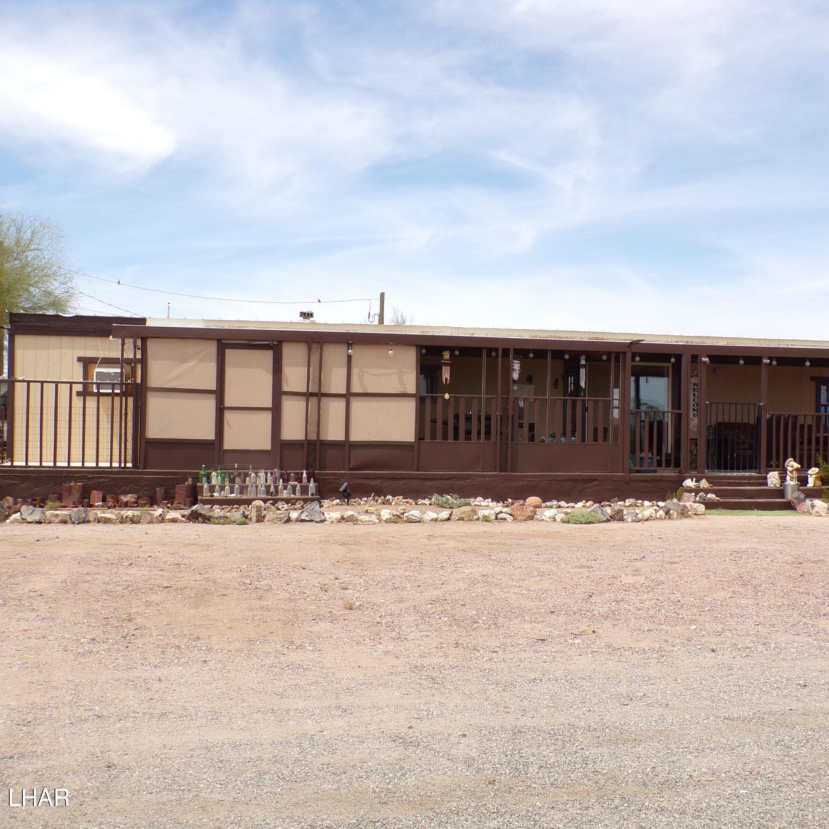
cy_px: 418
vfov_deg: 38.3
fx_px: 1192
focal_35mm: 44
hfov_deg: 38.2
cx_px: 487
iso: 80
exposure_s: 1/500
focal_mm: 6.6
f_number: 4.7
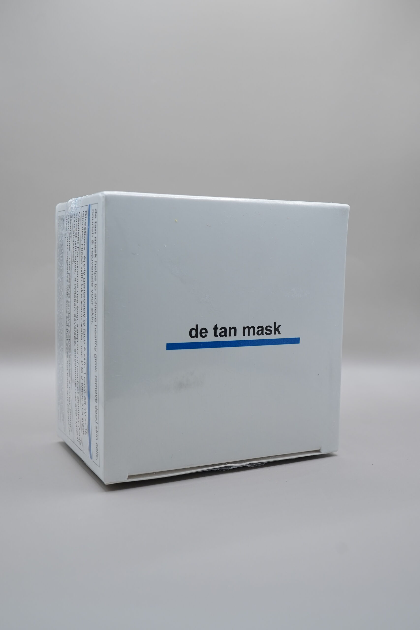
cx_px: 210
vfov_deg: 53.1
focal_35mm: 36
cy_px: 315
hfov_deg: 36.9
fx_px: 630
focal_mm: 24
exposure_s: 1/80
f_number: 6.3
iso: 250
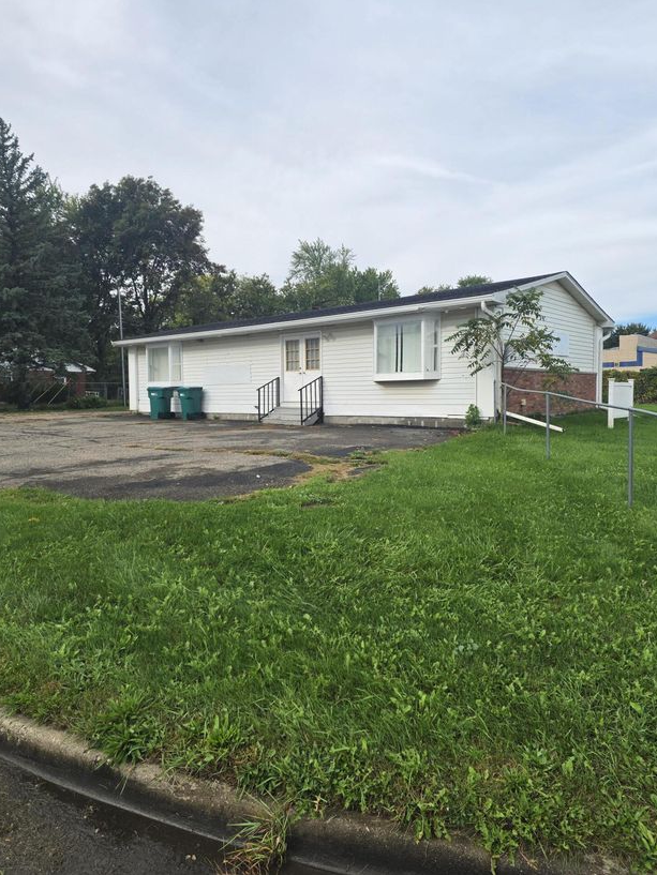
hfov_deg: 56.8
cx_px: 338
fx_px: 607
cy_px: 419
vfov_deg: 71.6
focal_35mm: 24
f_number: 1.7
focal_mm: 6.25
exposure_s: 1/2843
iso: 80
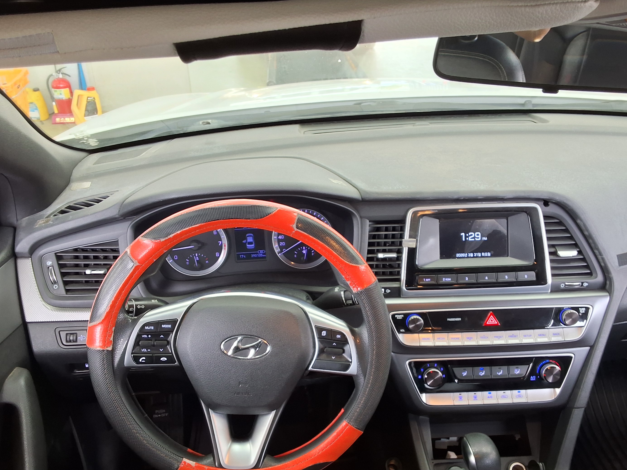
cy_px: 272
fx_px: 598
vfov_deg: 42.8
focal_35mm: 33
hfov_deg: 55.2
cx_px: 351
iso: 64
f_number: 1.9
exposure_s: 1/40
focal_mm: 2.91
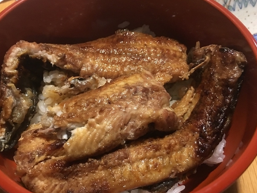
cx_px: 107
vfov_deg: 40.6
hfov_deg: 52.4
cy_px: 110
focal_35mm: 35
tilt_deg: -58.1
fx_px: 260
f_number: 2.2
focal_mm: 4.15
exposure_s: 1/4
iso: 64
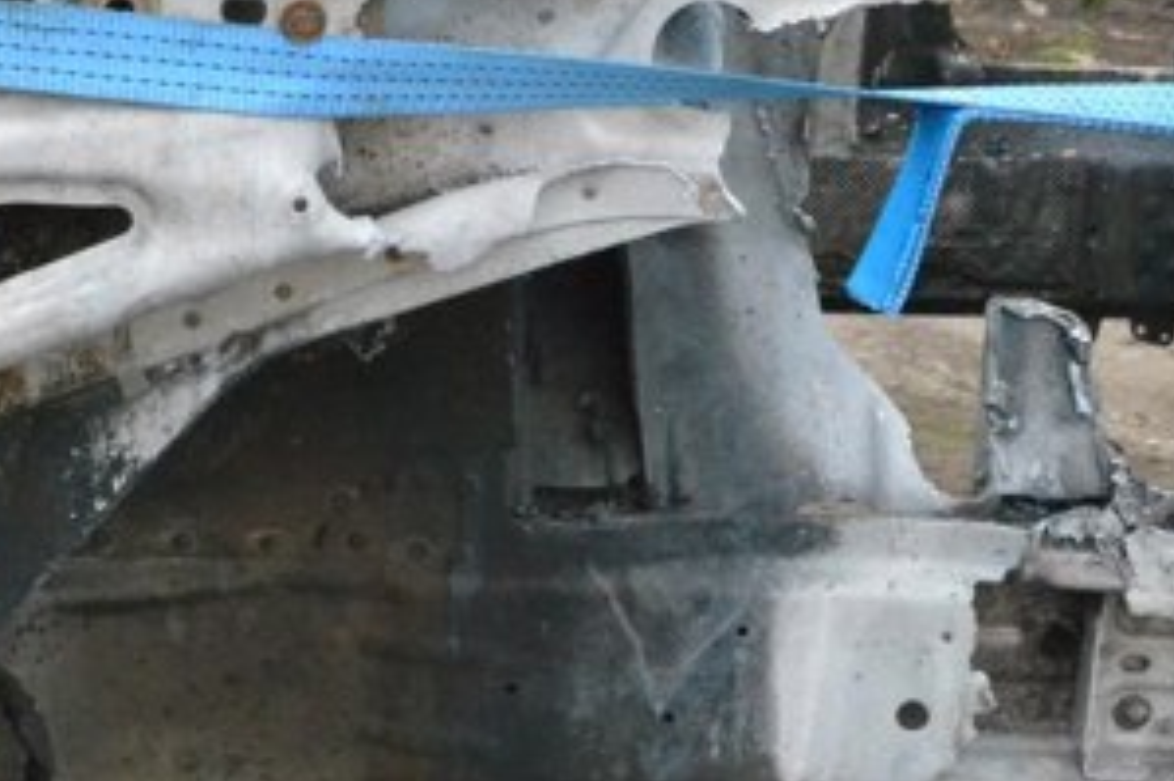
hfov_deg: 16.7
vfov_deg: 11.2
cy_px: 495
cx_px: 322
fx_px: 3976
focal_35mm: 122
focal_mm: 38
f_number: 11
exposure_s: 1/160
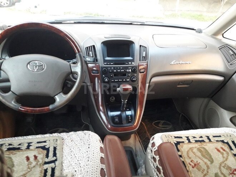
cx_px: 118
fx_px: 191
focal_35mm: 28
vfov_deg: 49.7
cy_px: 88
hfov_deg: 63.4
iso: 320
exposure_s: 1/17
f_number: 1.9
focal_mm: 3.7
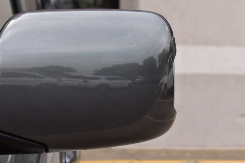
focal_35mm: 128
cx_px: 93
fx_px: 869
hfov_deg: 16.0
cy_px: 80
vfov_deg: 10.7
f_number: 9
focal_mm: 55
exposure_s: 1/125
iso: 400
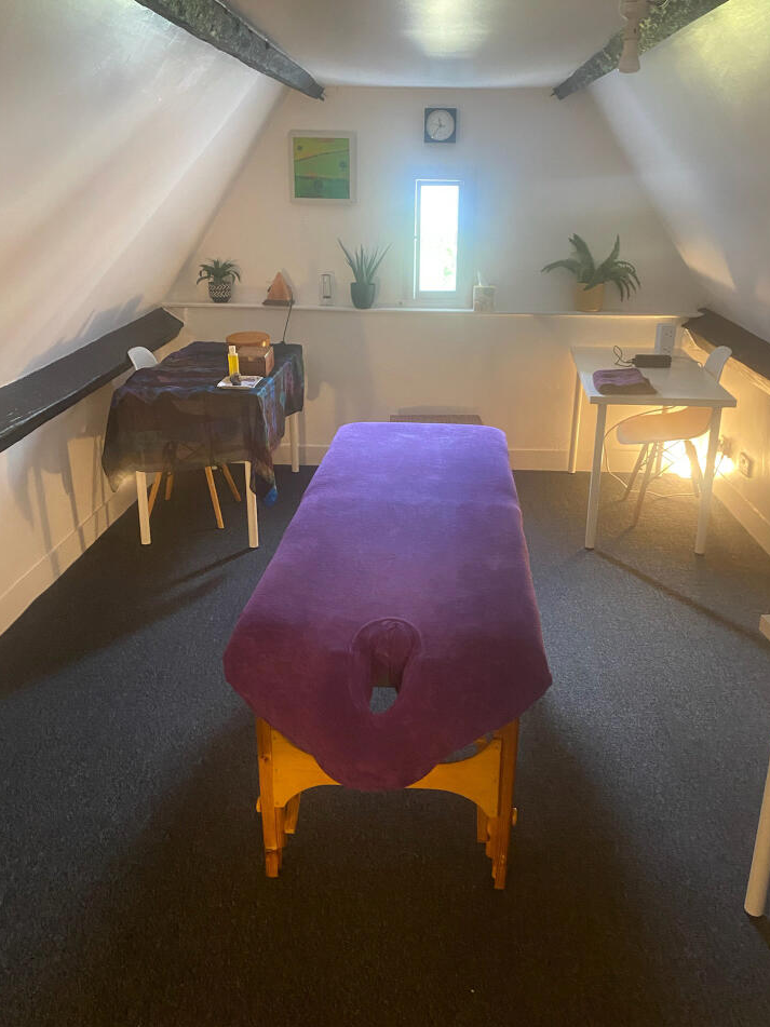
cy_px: 510
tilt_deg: -19.9
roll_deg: -2.1
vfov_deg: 63.4
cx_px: 413
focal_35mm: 28
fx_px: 831
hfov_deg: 49.7
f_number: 1.8
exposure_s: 1/33
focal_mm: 4.25
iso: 500
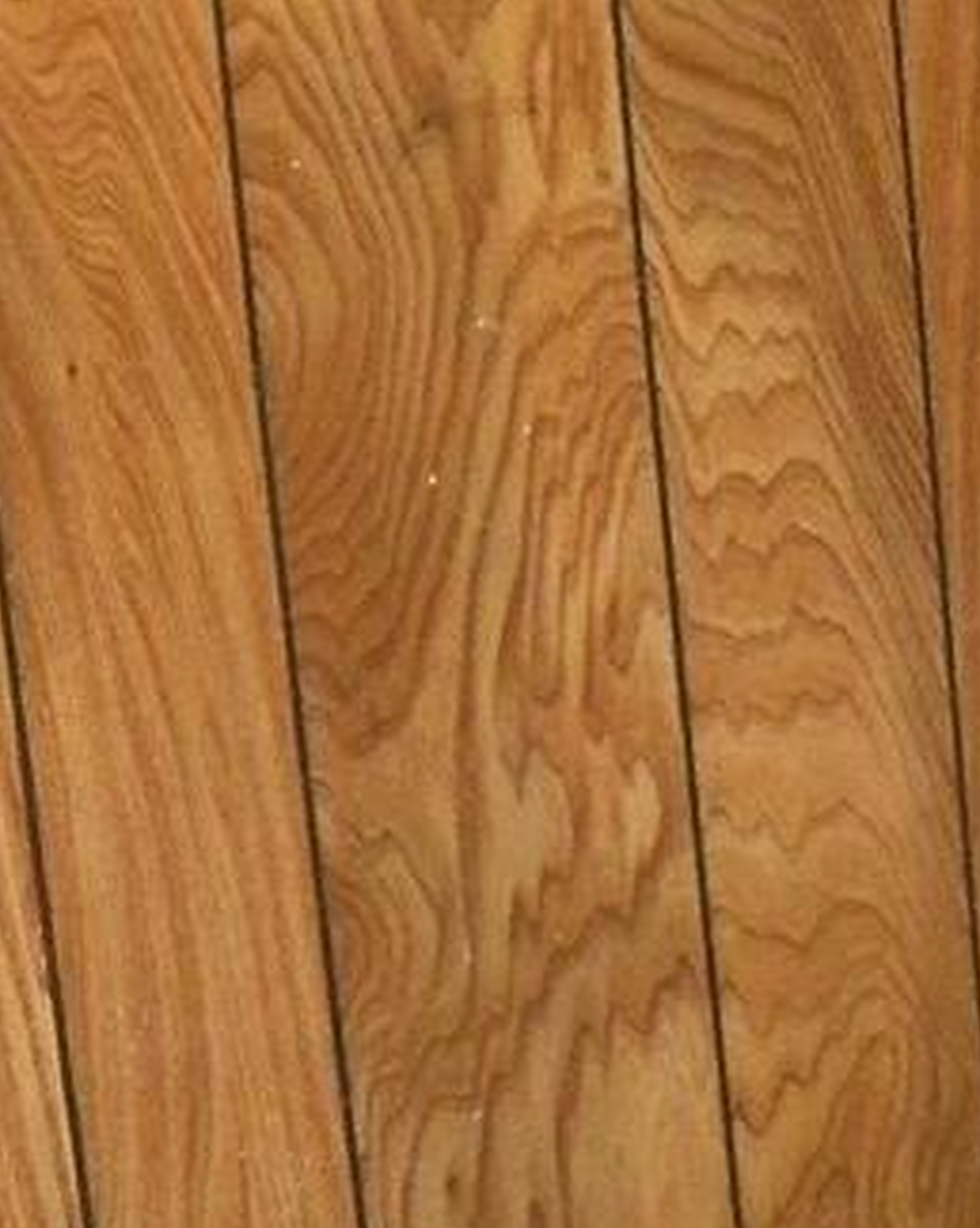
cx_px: 2063
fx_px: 4718
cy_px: -247
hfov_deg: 10.7
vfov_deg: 14.4
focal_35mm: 130
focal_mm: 4.9
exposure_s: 1/30
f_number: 2.8
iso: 400
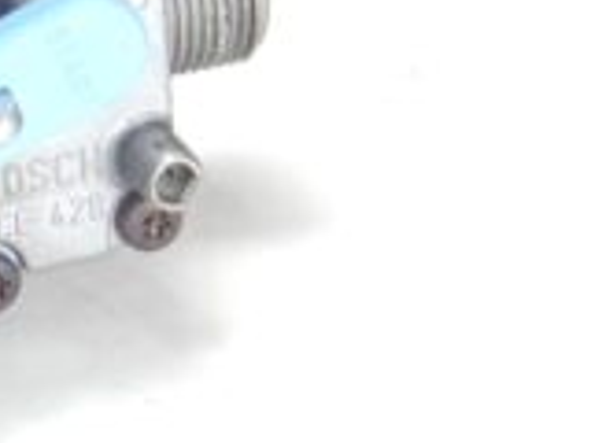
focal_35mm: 438
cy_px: 107
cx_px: -225
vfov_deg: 3.4
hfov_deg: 4.5
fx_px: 7478
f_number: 5.6
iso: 180
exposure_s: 1/30
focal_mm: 20.9
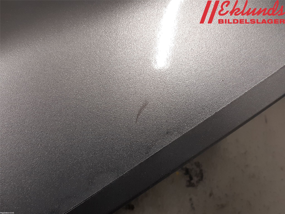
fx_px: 214
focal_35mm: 26
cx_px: 142
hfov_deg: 67.3
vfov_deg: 53.1
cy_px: 107
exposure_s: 1/50
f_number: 1.7
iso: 50
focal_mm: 3.93
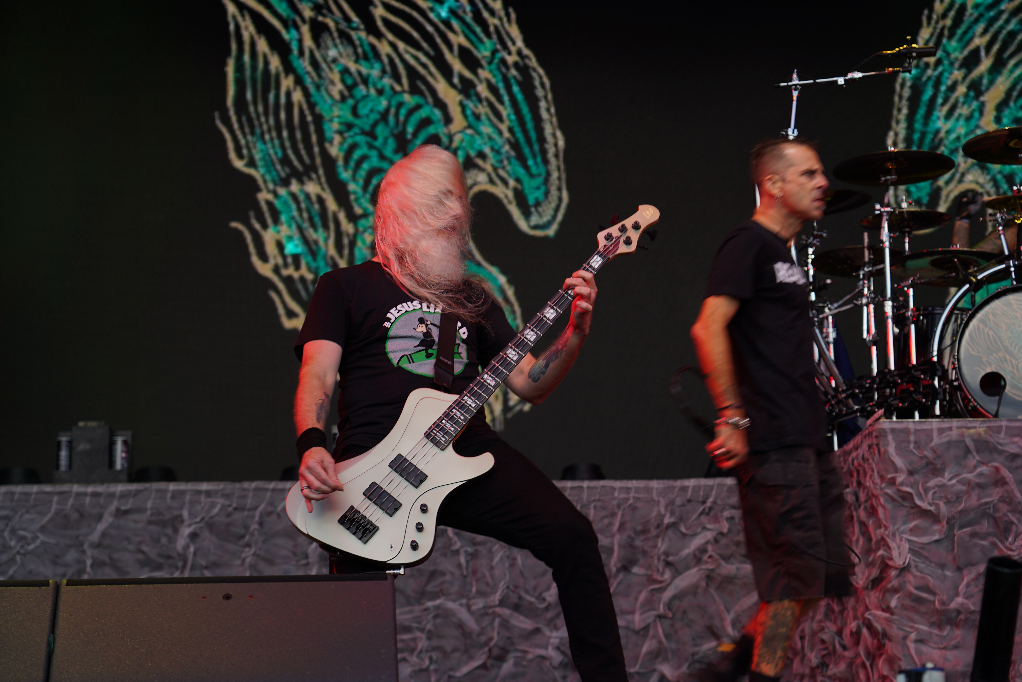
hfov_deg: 27.7
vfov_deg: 18.7
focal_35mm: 73
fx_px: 2072
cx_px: 511
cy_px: 341
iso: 100
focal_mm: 73
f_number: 4.5
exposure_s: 1/100
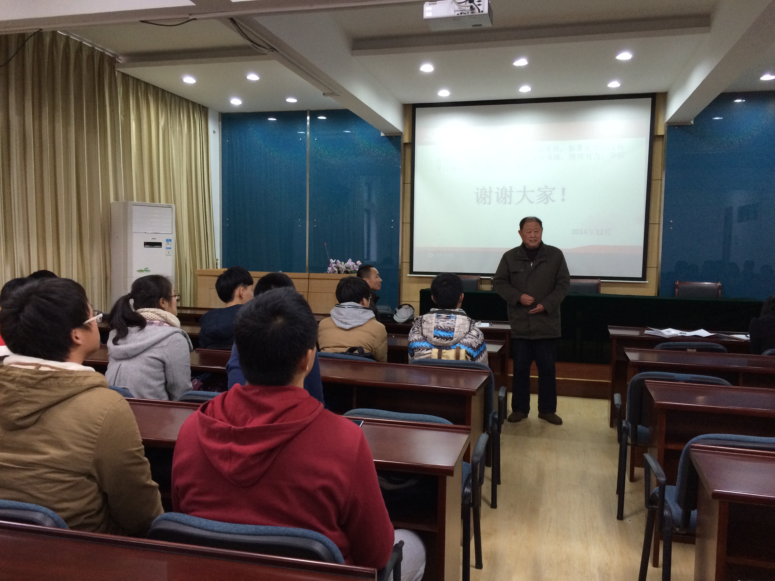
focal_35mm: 29
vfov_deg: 48.2
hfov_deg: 61.7
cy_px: 290
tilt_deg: -5.5
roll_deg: -1.7
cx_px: 388
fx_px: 649
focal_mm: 4.15
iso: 160
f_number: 2.2
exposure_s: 1/30
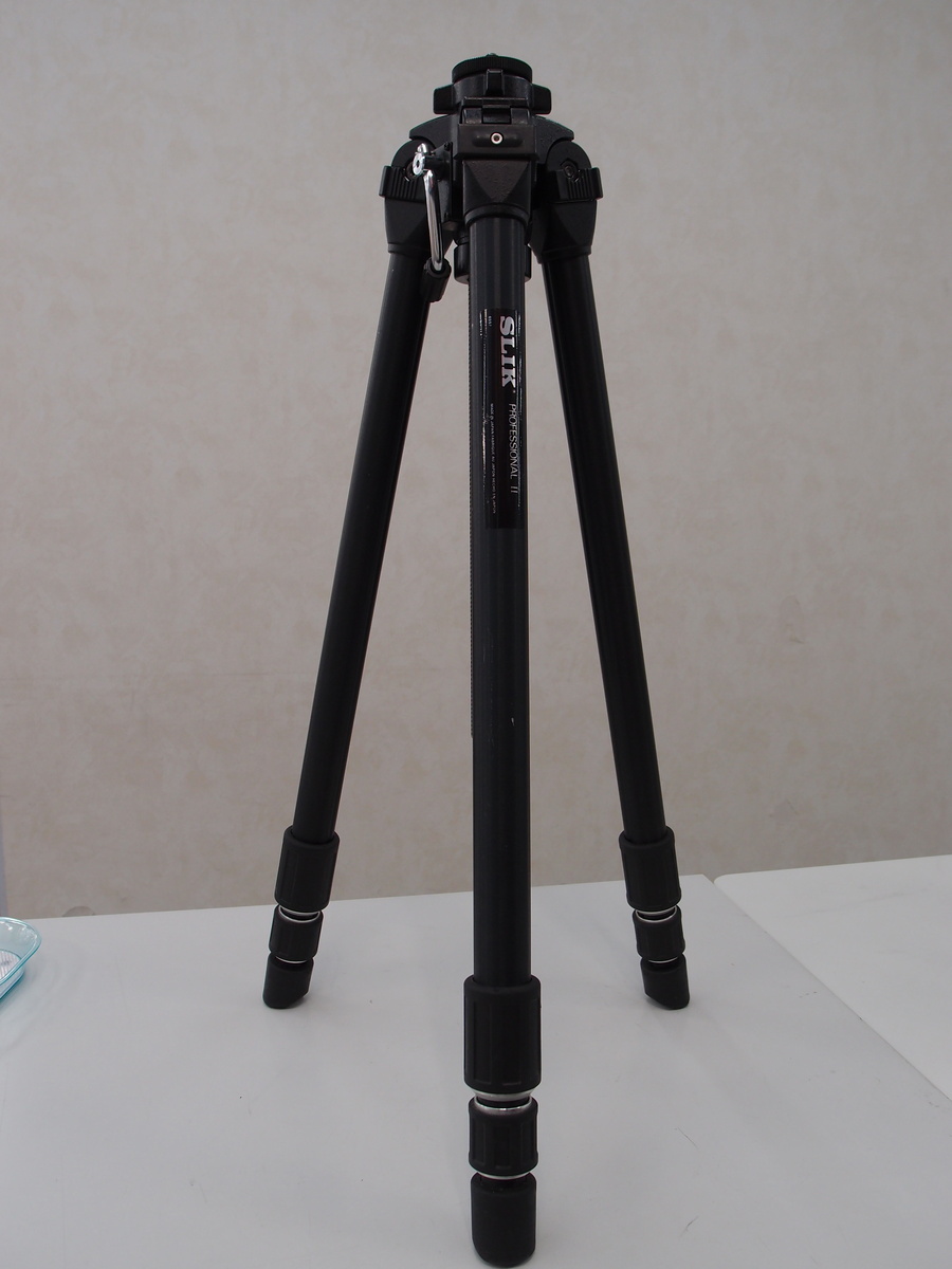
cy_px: 634
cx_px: 476
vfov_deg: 63.4
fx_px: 1027
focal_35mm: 28
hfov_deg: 49.7
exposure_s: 1/160
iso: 100
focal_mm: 6
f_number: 2.5
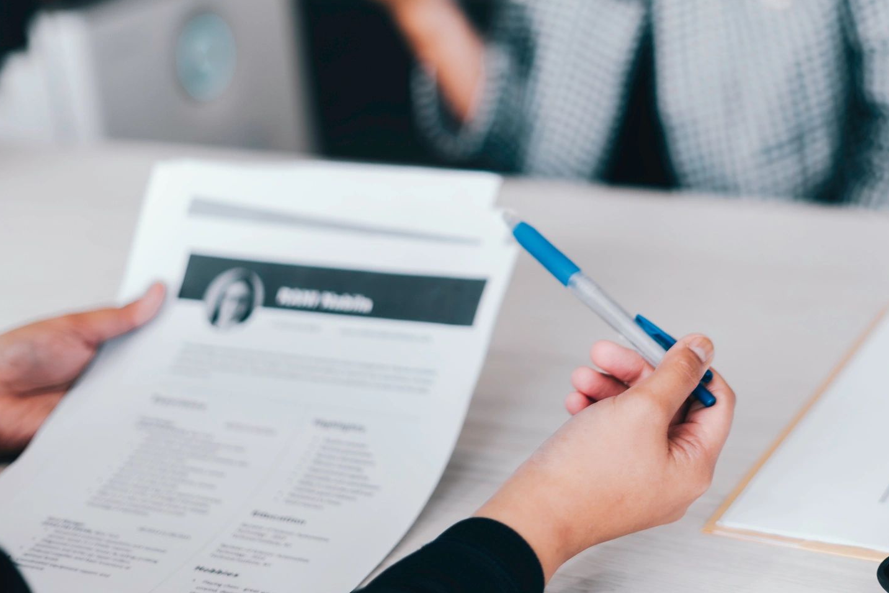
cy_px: 188
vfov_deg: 18.4
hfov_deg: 27.2
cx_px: 602
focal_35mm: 74
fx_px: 1827
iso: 500
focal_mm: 50
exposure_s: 1/90
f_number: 1.8
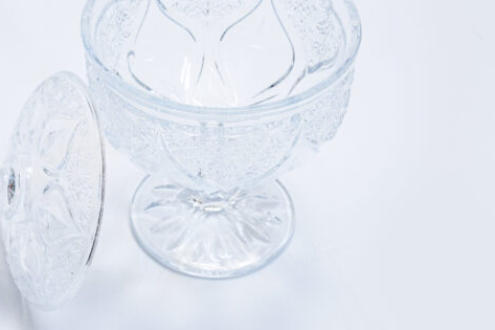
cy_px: 123
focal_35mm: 77
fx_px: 1058
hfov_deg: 26.2
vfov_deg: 17.7
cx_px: 184
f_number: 13
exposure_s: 1/125
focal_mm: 52
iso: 3200
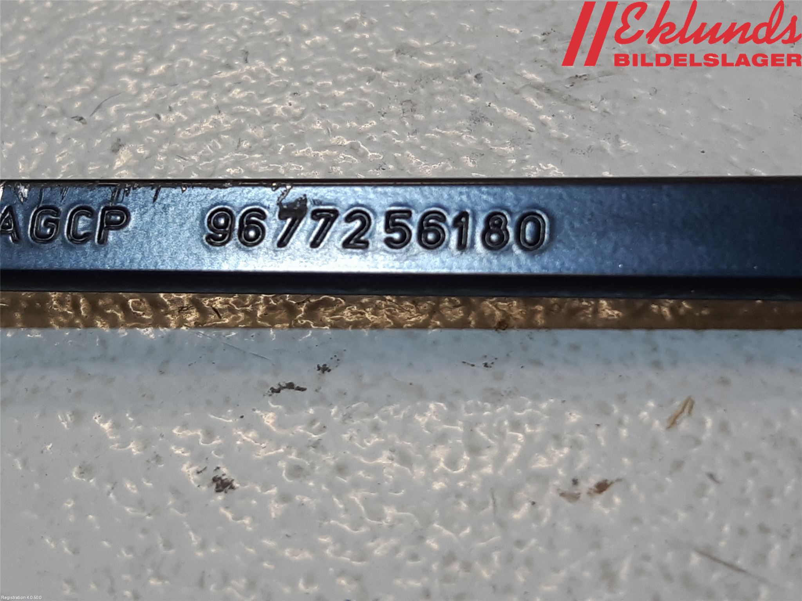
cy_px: 300
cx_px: 401
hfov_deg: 67.3
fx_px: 602
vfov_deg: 53.1
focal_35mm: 26
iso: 64
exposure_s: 1/100
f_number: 1.7
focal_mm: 3.93
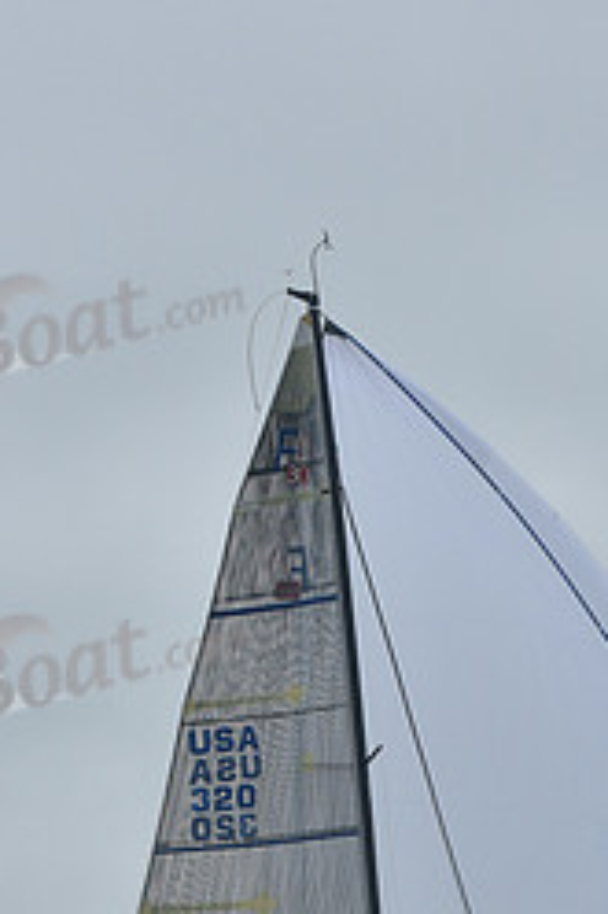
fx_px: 4160
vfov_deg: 12.4
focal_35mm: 164
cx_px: 437
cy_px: 833
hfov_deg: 8.4
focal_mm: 70
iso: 320
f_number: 8
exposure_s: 1/1000
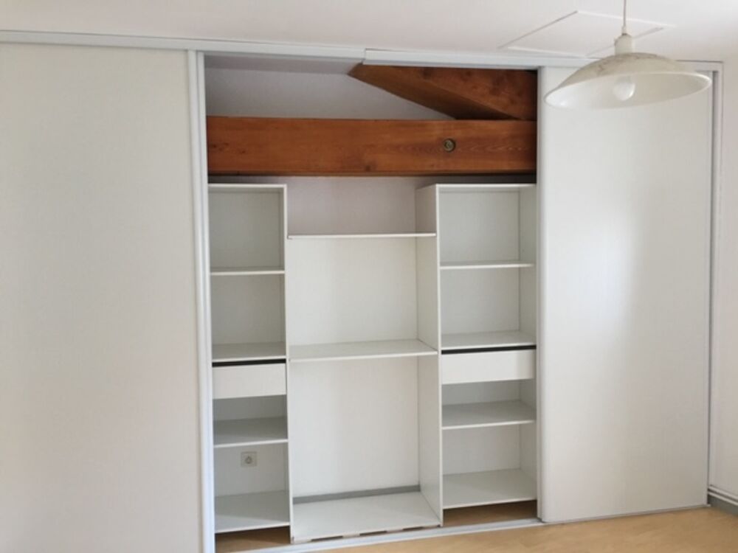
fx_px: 618
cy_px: 276
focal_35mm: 29
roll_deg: -0.1
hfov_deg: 61.7
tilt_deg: -3.1
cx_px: 369
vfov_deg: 48.2
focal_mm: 4.15
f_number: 2.2
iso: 80
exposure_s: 1/17
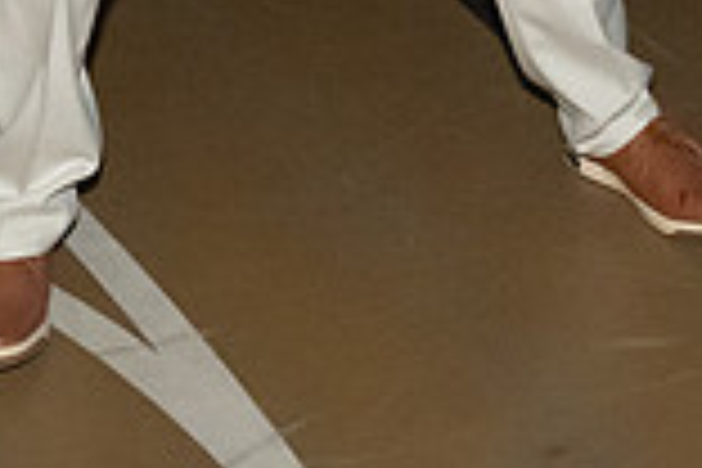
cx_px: 496
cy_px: -811
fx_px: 2574
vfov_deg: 8.9
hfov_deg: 15.5
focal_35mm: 132
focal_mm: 24
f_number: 5.6
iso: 6400
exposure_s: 1/100
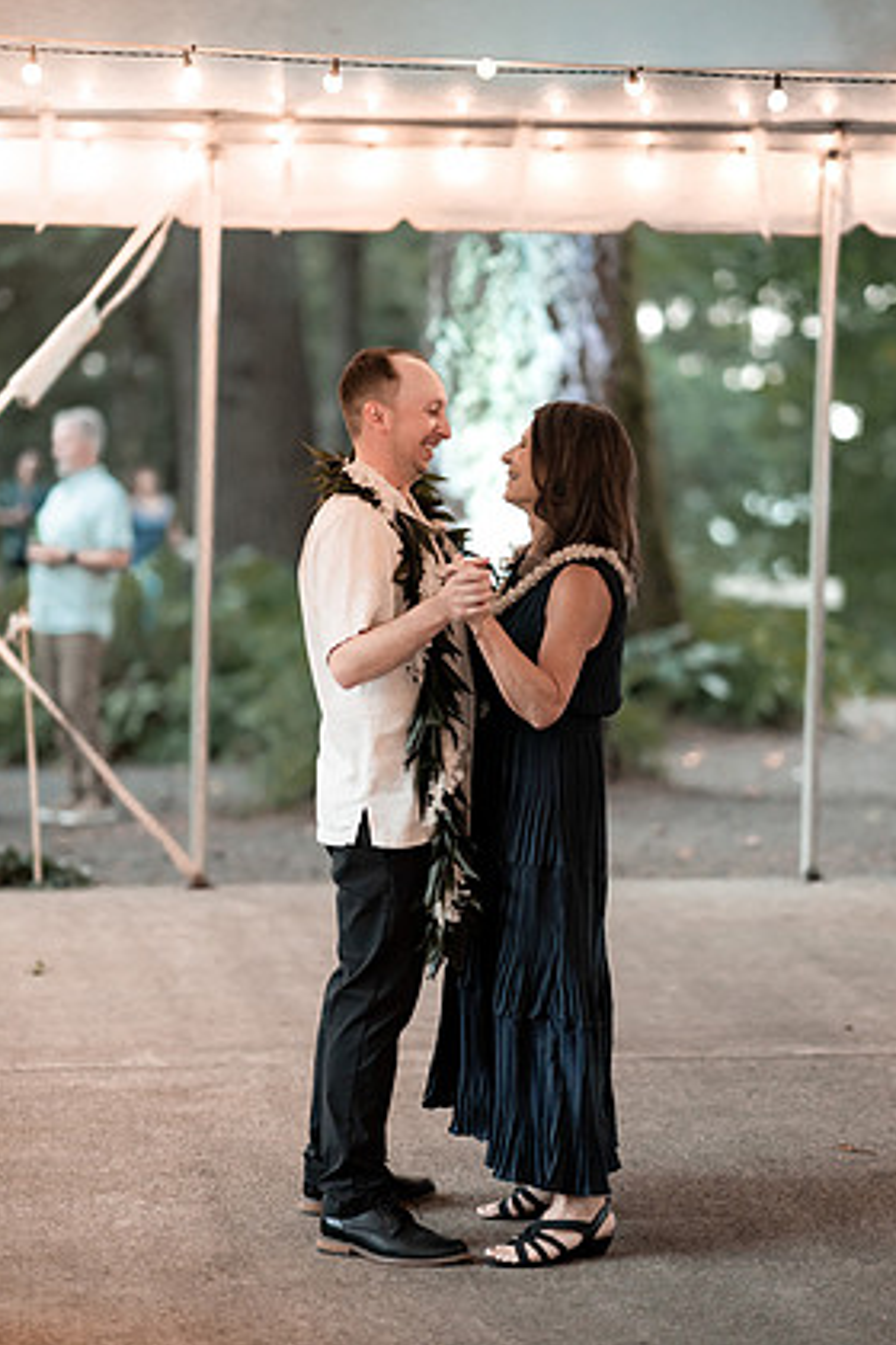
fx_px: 3397
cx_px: 464
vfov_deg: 22.4
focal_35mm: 91
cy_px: 660
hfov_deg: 15.0
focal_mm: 85
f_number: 1.4
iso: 1250
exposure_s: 1/320
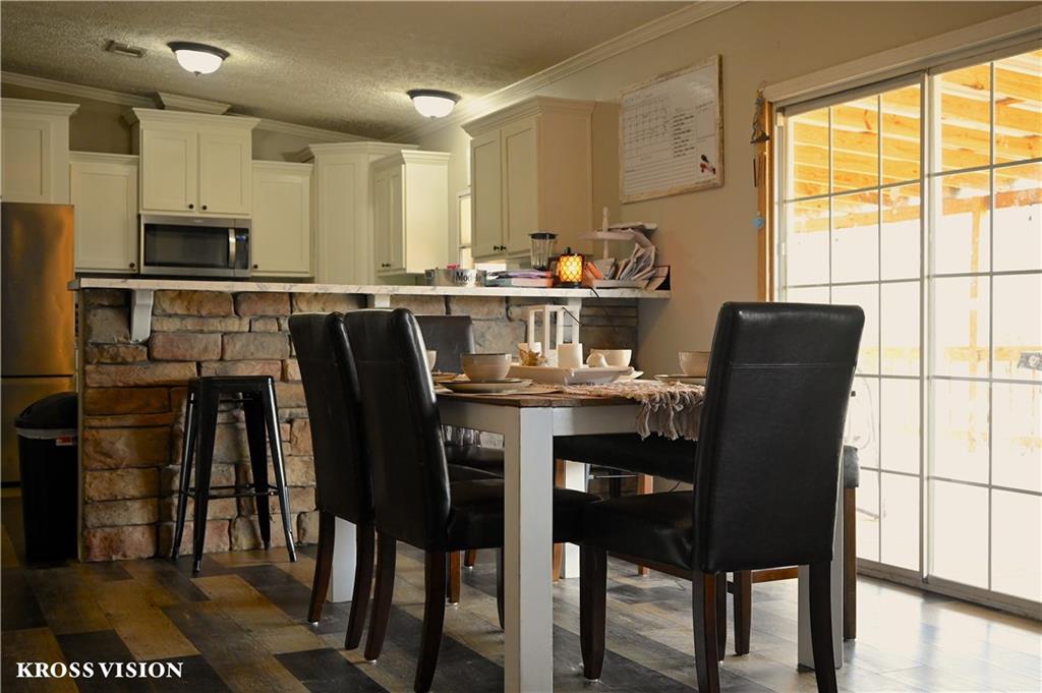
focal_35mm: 41
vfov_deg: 32.6
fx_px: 1186
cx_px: 521
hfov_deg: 47.4
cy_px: 346
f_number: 5.6
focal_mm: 41
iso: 3200
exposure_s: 1/80
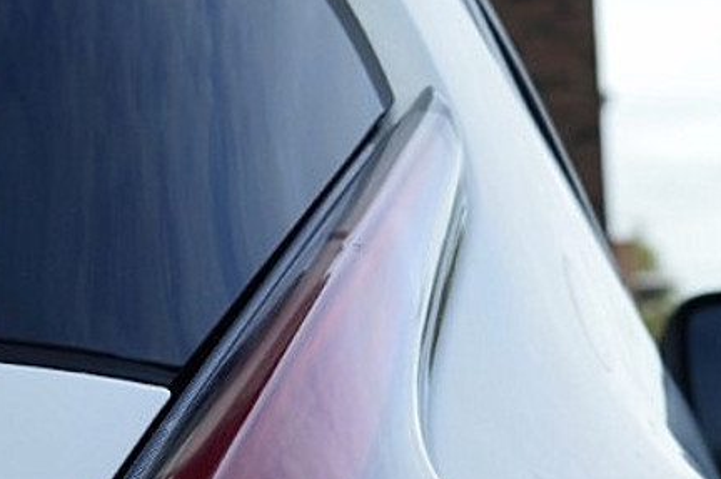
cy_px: 476
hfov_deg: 7.7
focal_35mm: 268
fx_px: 5354
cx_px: 427
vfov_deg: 5.1
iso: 400
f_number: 10
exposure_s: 1/250
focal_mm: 55
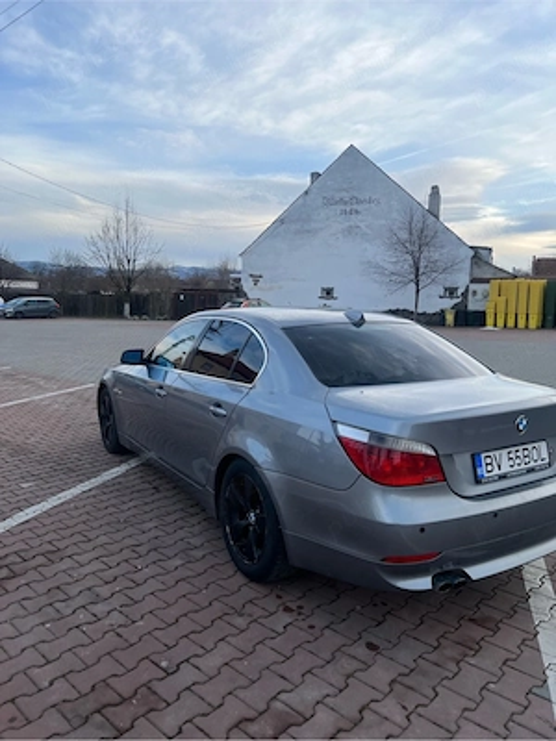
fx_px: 557
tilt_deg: -4.8
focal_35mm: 26
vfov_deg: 67.3
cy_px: 370
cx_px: 278
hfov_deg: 53.1
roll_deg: -1.6
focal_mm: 5.7
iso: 50
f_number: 1.5
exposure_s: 1/1058
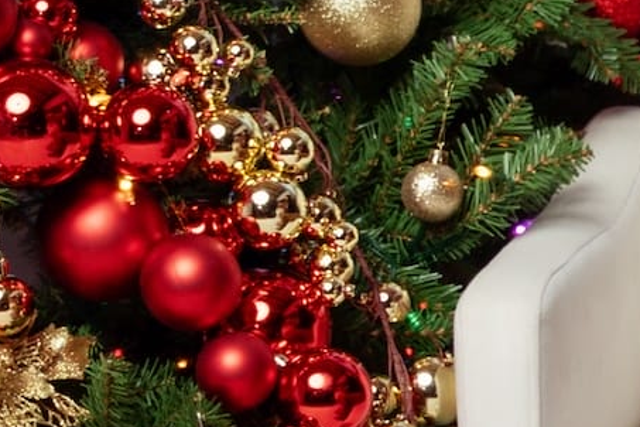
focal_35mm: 263
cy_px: 478
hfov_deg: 7.4
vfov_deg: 5.2
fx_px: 4669
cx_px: 1458
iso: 320
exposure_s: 1/125
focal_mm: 39.7
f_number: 5
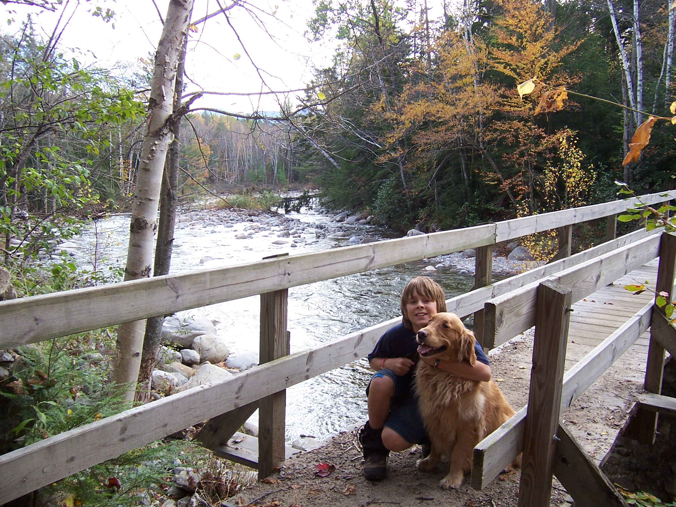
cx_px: 338
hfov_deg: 55.4
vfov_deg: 42.9
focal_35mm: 33
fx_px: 644
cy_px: 254
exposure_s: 1/90
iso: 80
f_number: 3.4
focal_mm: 5.5
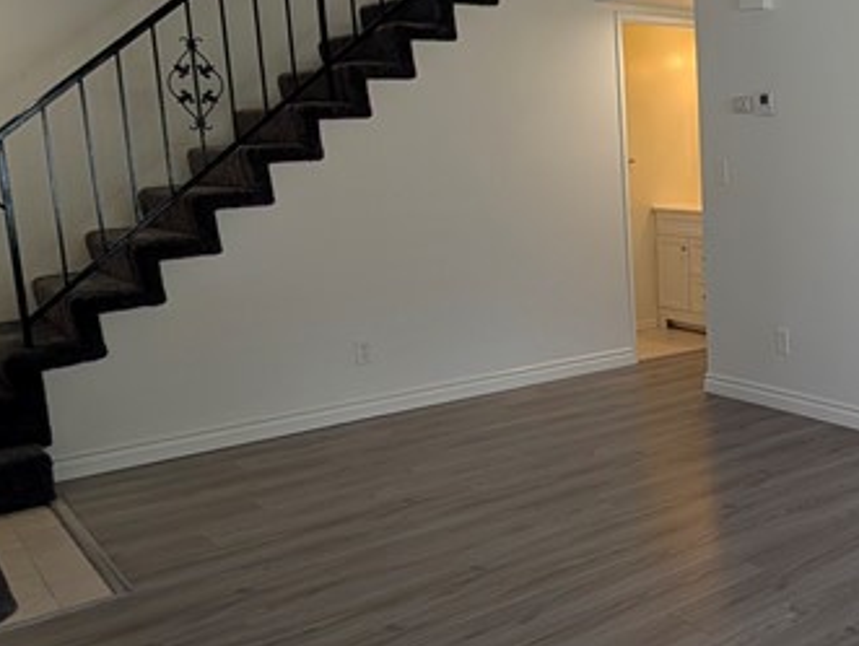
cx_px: 840
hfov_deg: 43.6
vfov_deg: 38.7
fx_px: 919
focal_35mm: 37
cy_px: 280
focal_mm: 2.02
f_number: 1.7
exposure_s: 1/155
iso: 56
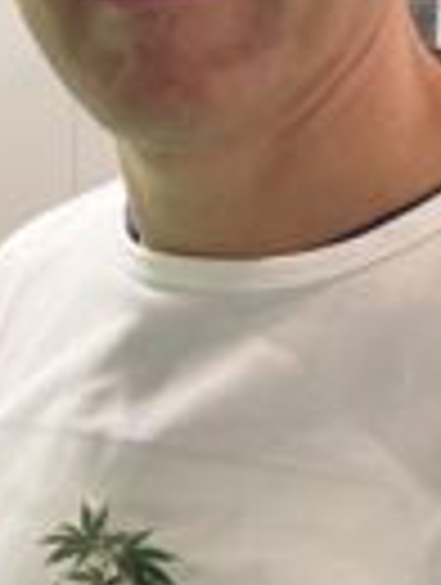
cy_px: 266
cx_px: -180
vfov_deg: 21.3
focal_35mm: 92
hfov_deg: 15.1
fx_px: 1558
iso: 250
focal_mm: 2.71
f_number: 2.2
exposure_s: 1/50
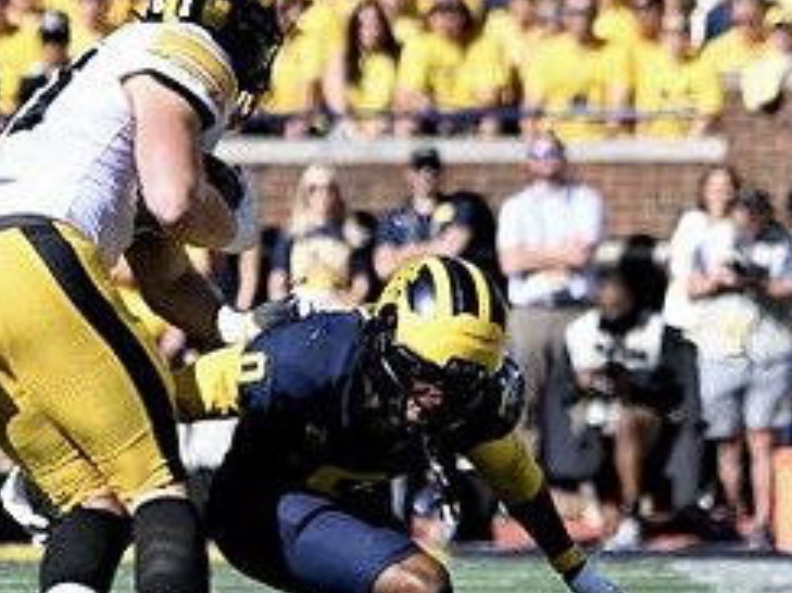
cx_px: 310
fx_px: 19690
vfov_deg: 1.7
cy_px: 380
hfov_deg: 2.3
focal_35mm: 861
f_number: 5.6
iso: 320
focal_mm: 250
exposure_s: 1/1250
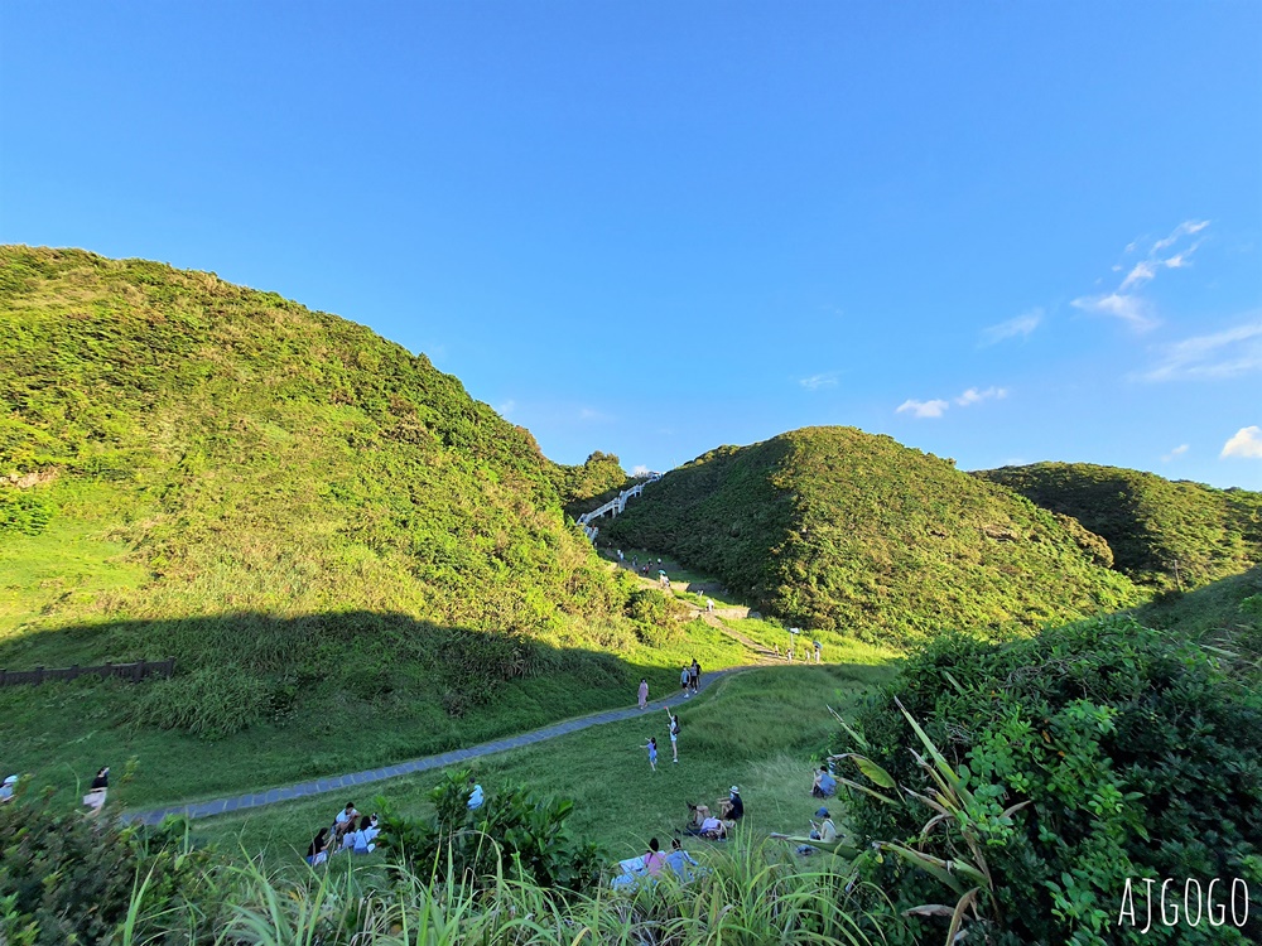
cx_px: 631
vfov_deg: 89.9
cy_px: 473
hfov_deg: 106.2
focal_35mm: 13
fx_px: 474
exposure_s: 1/544
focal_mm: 1.74
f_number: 2.2
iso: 50
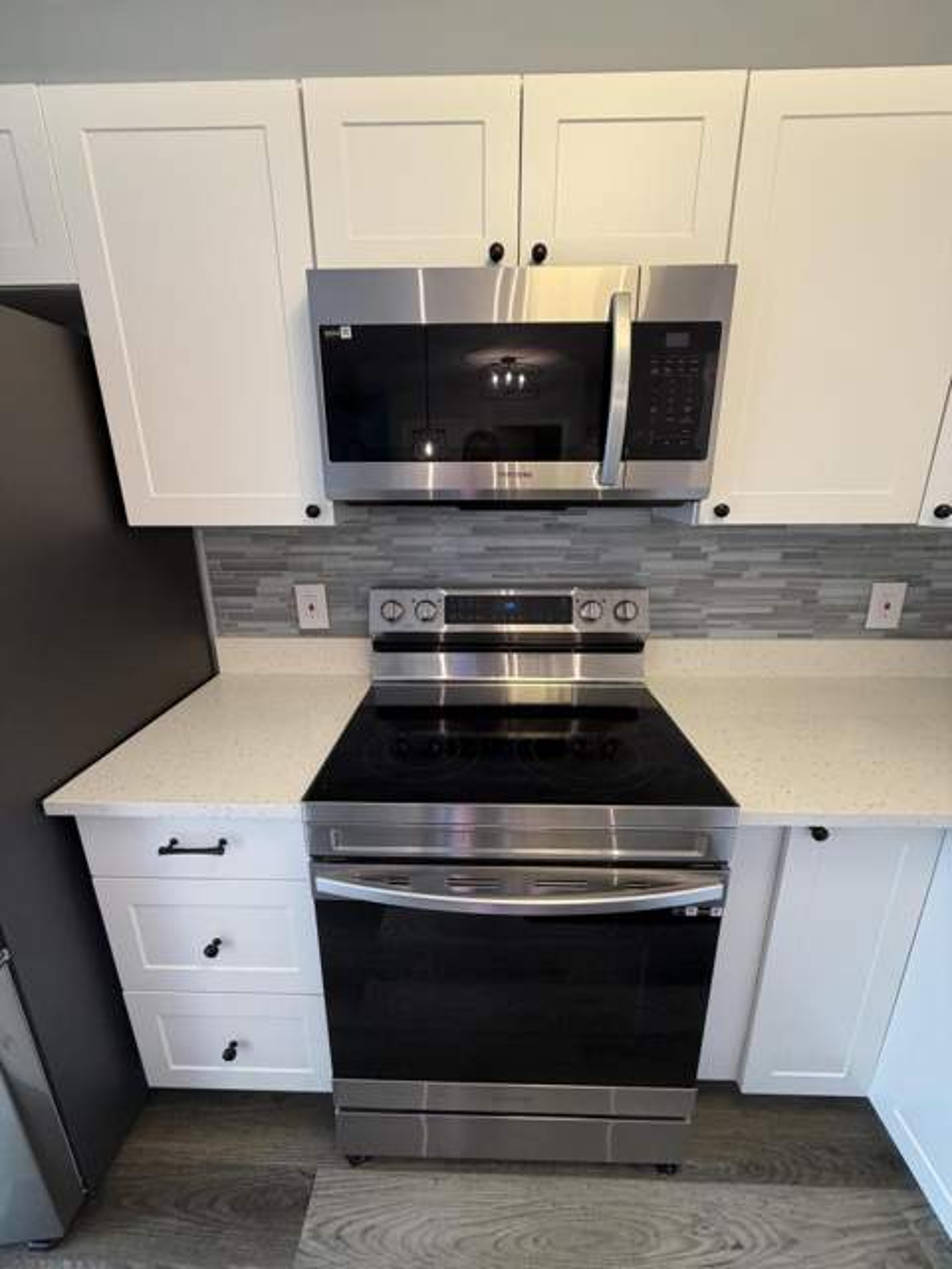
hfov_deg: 85.7
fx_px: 513
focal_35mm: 14
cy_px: 634
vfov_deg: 102.1
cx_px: 476
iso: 160
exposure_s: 1/60
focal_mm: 2.22
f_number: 2.2
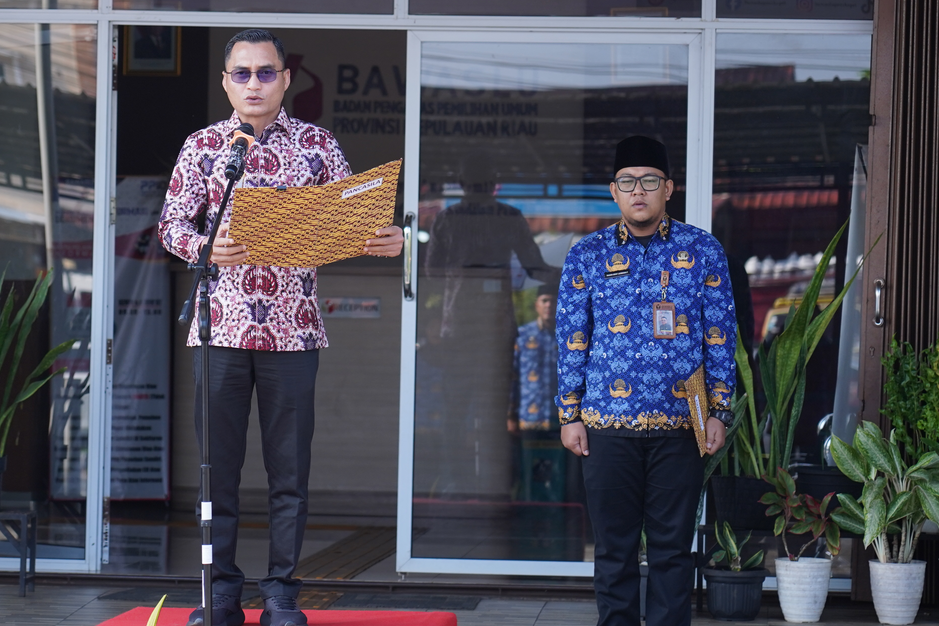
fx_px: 4408
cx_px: 259
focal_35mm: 169
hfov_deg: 12.1
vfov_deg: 8.1
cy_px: 185
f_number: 4
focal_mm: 105
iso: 400
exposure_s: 1/400
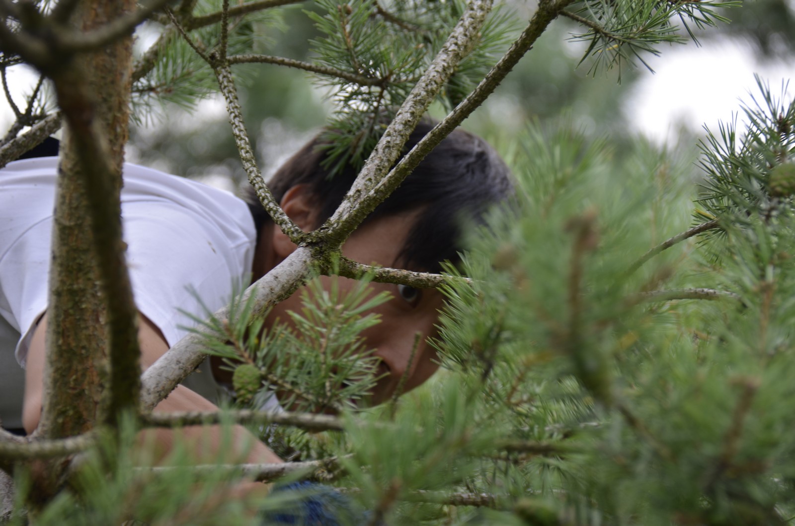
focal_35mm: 168
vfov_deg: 8.1
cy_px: 263
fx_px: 3703
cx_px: 398
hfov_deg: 12.3
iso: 100
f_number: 5.6
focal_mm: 112
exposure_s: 1/80
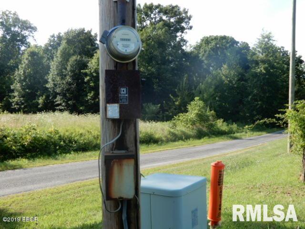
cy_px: 114
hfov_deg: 44.8
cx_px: 152
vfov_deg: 34.3
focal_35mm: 42
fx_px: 370
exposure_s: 1/250
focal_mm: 7.5
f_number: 4
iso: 80
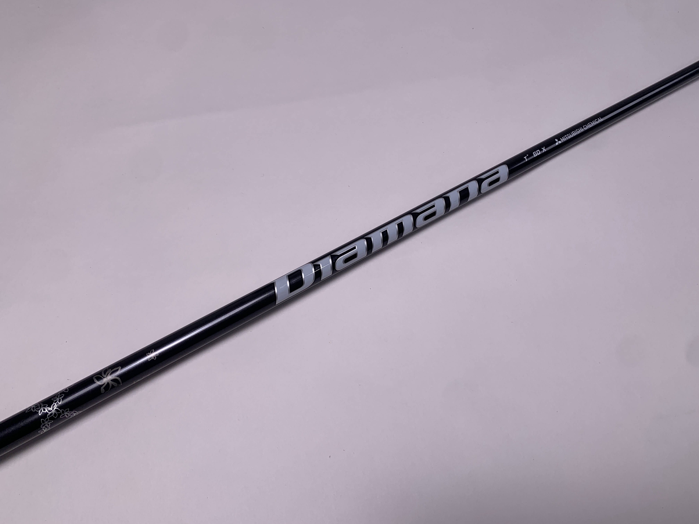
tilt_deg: -62.0
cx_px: 350
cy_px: 262
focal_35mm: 26
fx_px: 525
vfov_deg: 53.1
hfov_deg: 67.3
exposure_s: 1/497
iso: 25
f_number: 1.8
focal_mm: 4.25
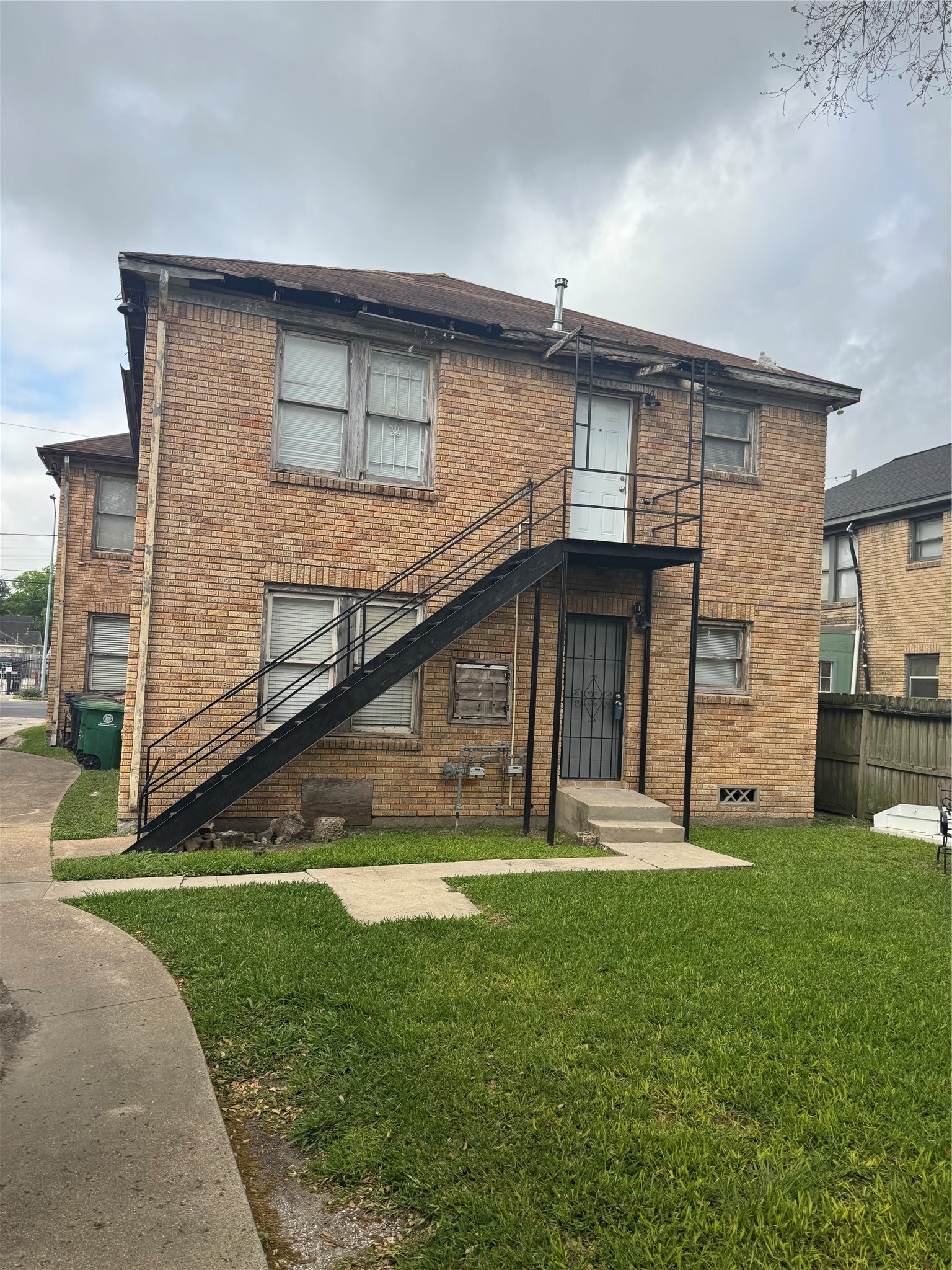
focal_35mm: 24
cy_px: 635
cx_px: 476
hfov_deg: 56.8
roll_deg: -2.4
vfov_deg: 71.6
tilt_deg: +2.4
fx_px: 880
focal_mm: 6.76
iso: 80
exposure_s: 1/2252
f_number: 1.78
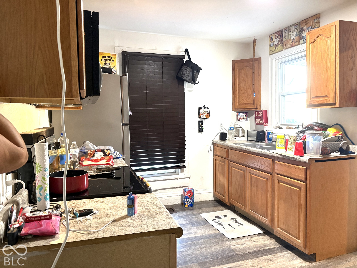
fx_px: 268
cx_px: 178
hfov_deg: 67.3
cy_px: 134
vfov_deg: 53.1
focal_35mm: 26
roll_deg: +1.8
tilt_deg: -3.3
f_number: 1.6
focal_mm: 5.96
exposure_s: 1/60
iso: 320
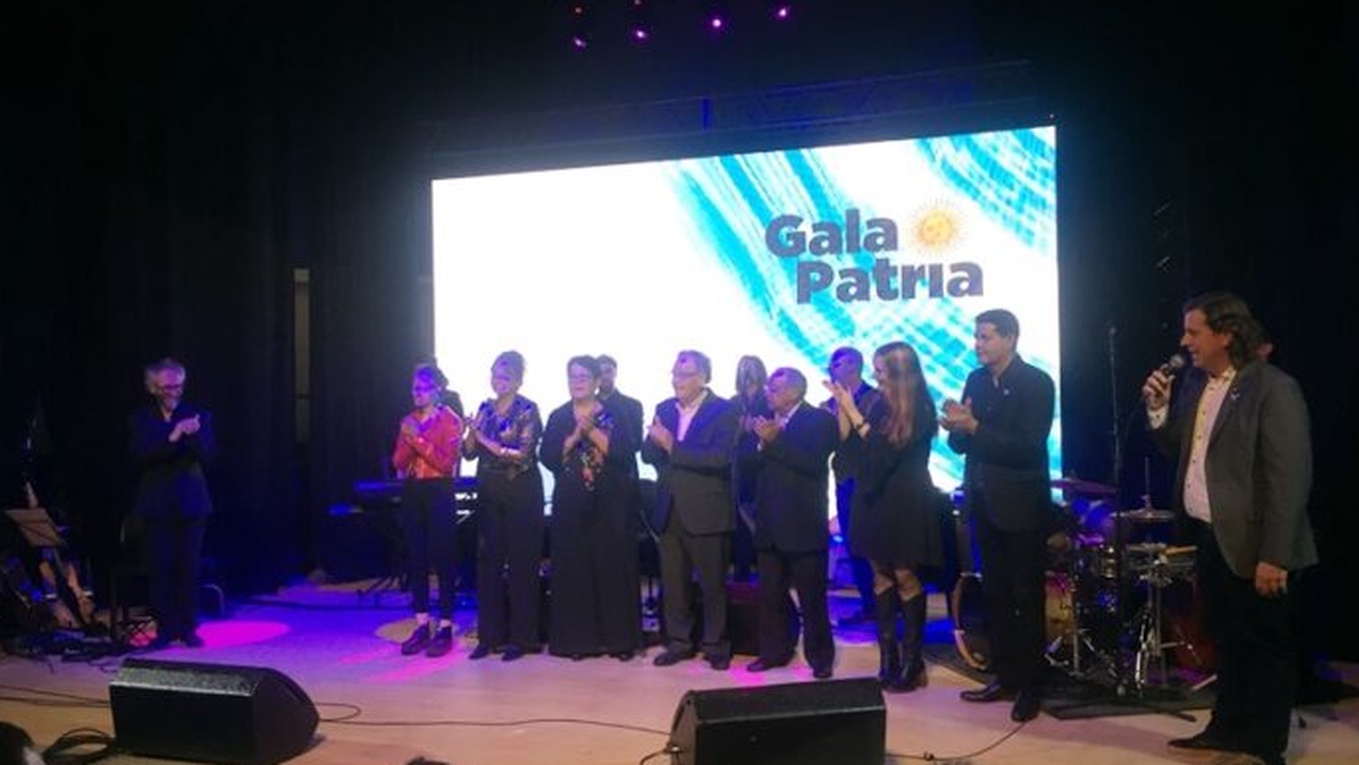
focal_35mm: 32
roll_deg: -0.3
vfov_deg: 36.7
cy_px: 378
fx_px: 1154
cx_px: 679
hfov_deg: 61.0
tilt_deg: +0.7
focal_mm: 4.15
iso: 80
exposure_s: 1/33
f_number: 2.2
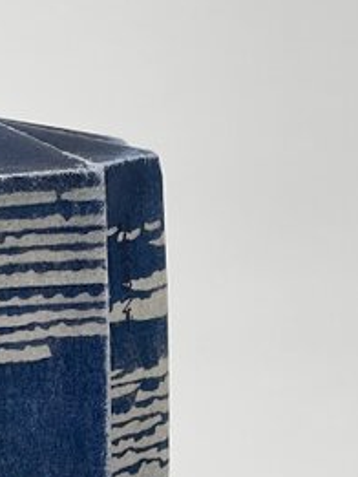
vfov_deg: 7.8
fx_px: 3472
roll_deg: +0.5
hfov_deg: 5.8
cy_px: 551
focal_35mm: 252
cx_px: -155
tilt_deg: -10.5
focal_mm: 9
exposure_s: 1/99
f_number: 2.8
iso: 160
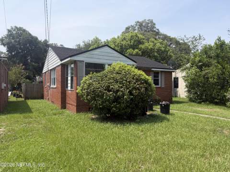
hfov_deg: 71.7
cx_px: 115
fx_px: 159
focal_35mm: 24
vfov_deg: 56.7
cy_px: 86
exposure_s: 1/3279
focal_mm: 6.76
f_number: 1.78
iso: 80
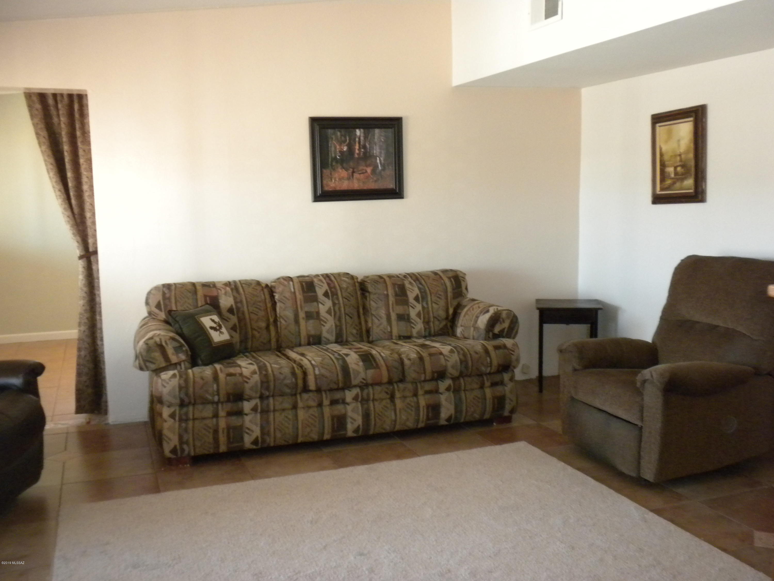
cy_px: 290
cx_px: 387
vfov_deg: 38.7
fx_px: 827
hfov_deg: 50.1
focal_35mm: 37
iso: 400
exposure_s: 1/30
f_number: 3.5
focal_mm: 6.6
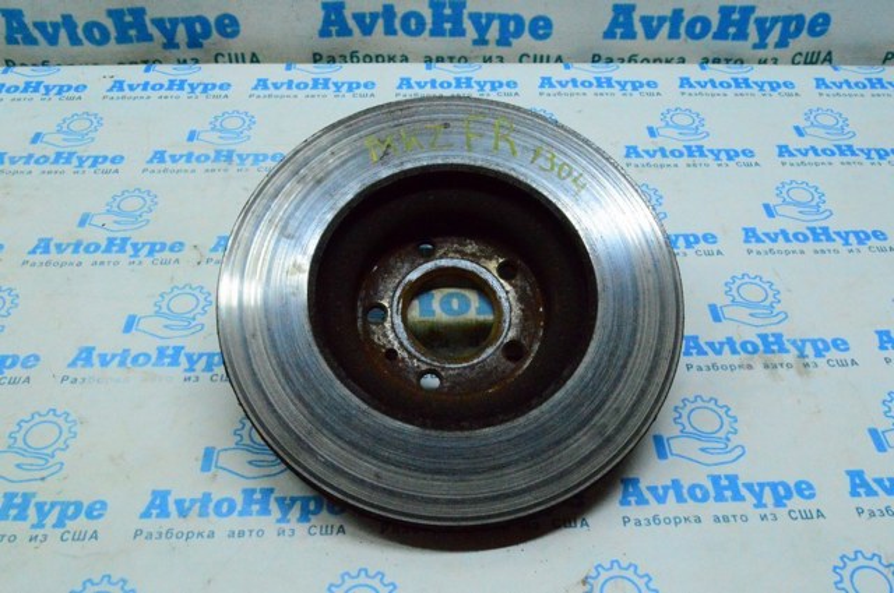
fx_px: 856
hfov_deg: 55.2
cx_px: 447
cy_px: 296
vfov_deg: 38.3
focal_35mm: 34
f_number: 25
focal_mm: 23
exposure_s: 1/100
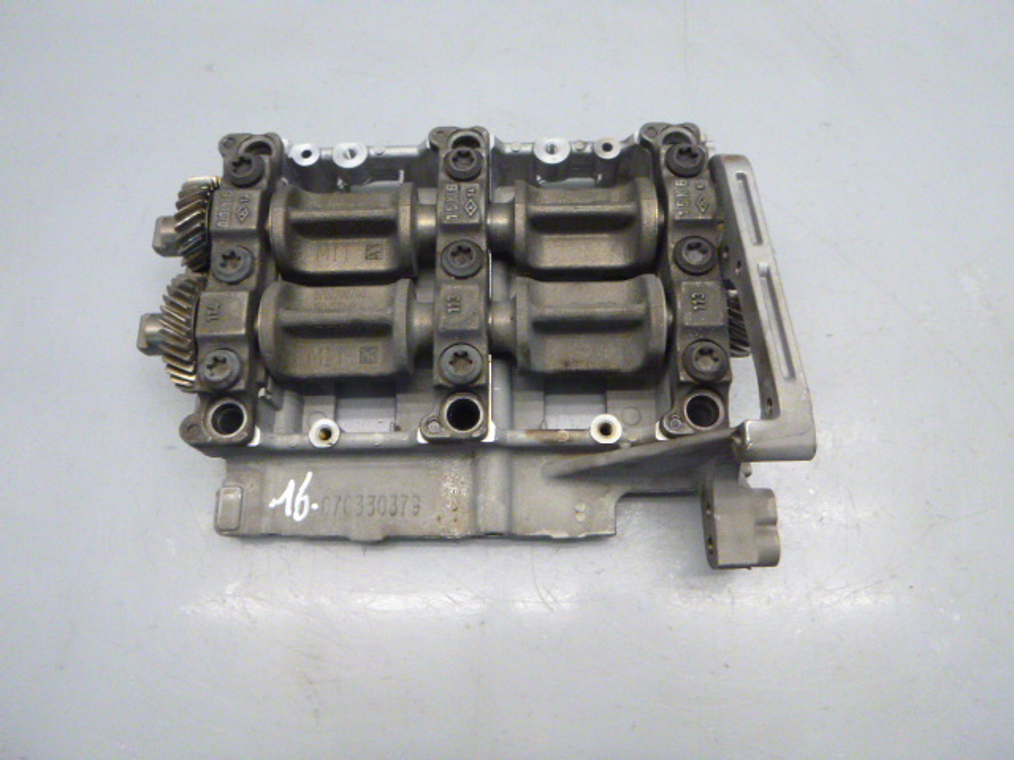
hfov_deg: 69.4
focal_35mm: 25
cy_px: 380
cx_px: 507
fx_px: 732
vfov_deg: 54.9
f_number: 3.9
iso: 800
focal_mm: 4.5
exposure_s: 1/100
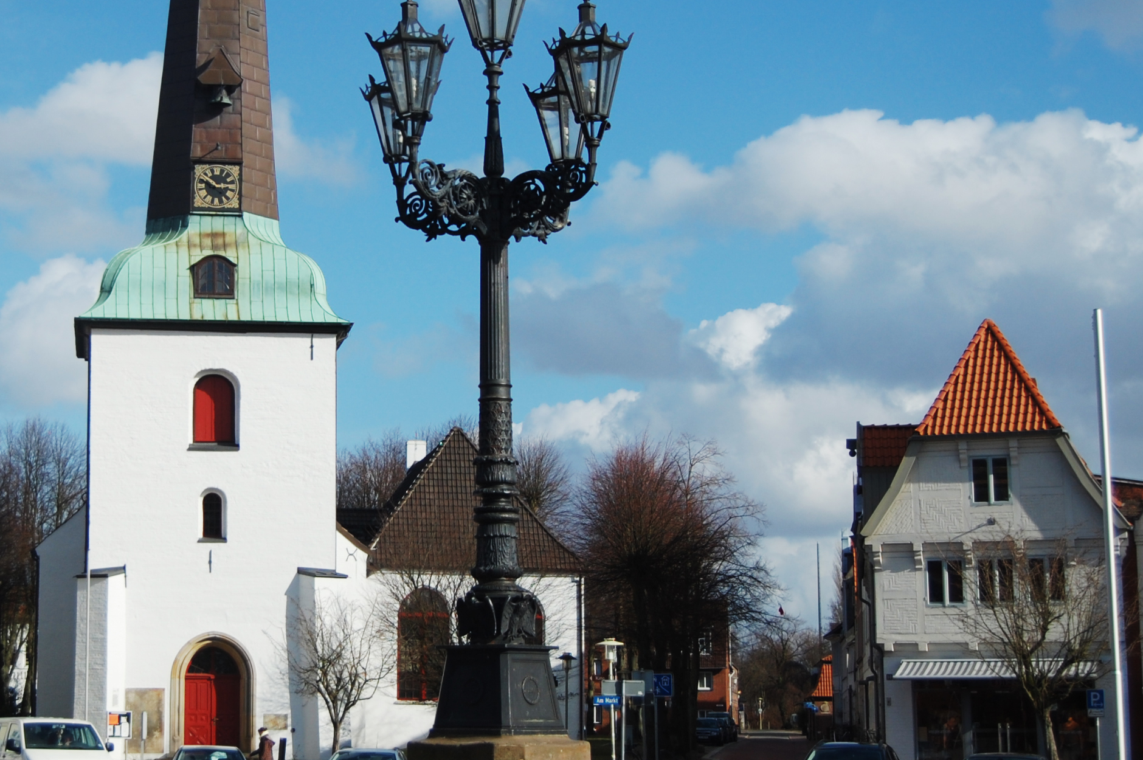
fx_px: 2284
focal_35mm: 72
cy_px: 308
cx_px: 326
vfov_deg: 18.9
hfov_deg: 27.8
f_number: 4.2
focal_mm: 30
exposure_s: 1/2000
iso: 200
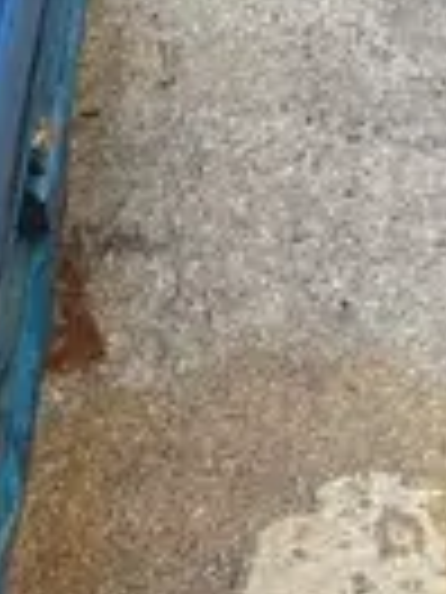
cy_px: 434
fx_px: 2680
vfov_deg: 12.6
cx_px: -640
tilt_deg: -59.1
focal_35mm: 156
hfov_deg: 8.6
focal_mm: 3.99
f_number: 1.8
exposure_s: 1/120
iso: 40
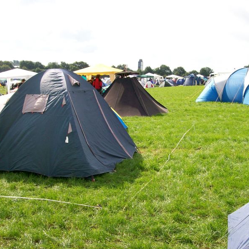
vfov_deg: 39.2
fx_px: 350
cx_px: 131
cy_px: 126
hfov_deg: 39.2
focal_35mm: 43
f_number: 4.8
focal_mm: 6
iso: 80
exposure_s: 1/456
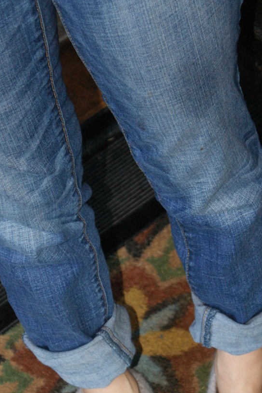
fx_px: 1541
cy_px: 318
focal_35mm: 141
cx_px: 116
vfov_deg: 14.5
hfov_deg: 9.7
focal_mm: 50
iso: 400
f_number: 5.6
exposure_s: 1/80
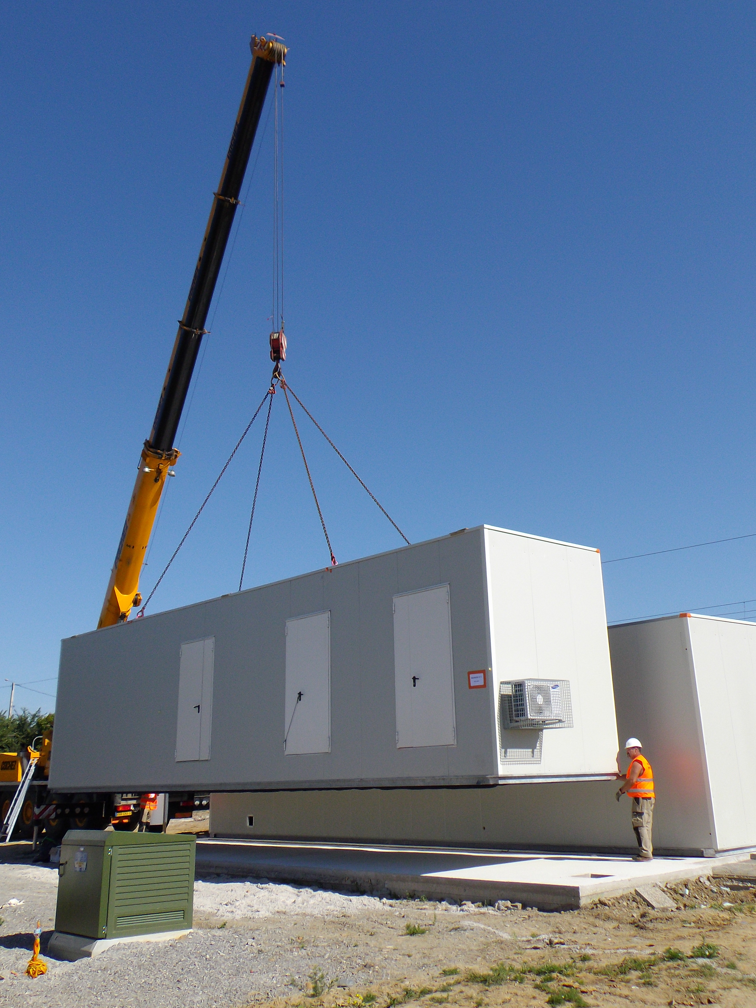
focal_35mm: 32
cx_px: 393
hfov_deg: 44.2
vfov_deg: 56.7
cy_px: 448
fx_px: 932
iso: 100
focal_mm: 5
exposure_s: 1/1600
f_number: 3.1
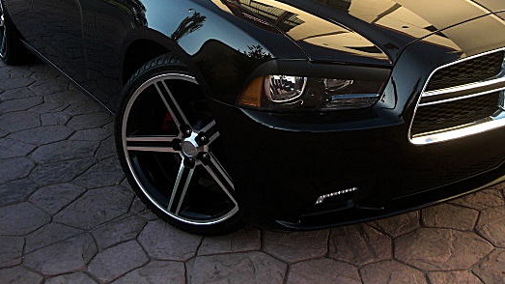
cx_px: 274
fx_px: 643
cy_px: 54
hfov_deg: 42.9
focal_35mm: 48
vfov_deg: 24.5
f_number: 2.8
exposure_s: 1/125
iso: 50
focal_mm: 6.3
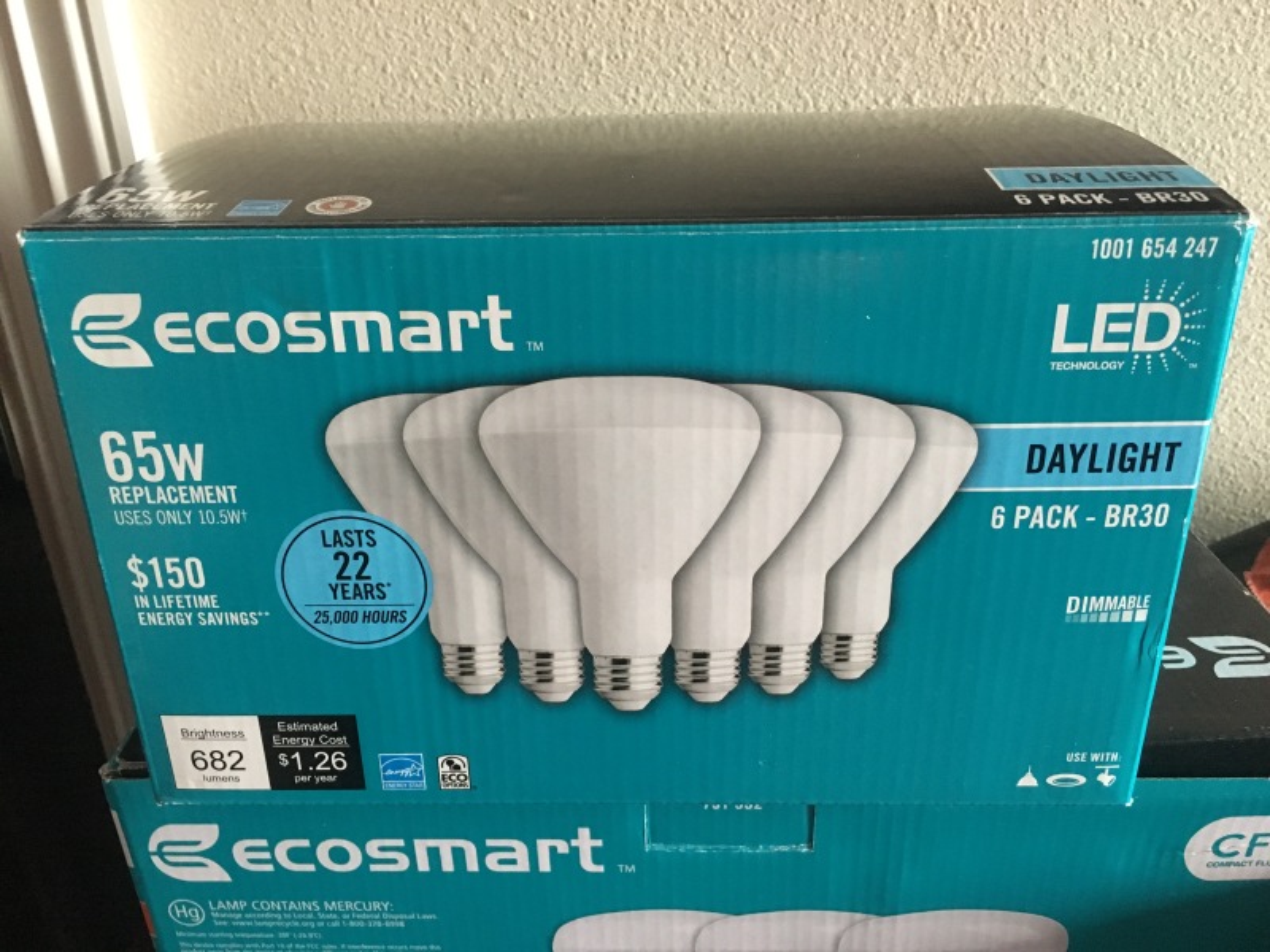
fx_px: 1064
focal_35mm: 29
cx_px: 635
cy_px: 476
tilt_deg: -26.8
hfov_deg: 61.7
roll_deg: +2.4
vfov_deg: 48.2
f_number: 2.2
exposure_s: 1/15
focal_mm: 4.15
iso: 250
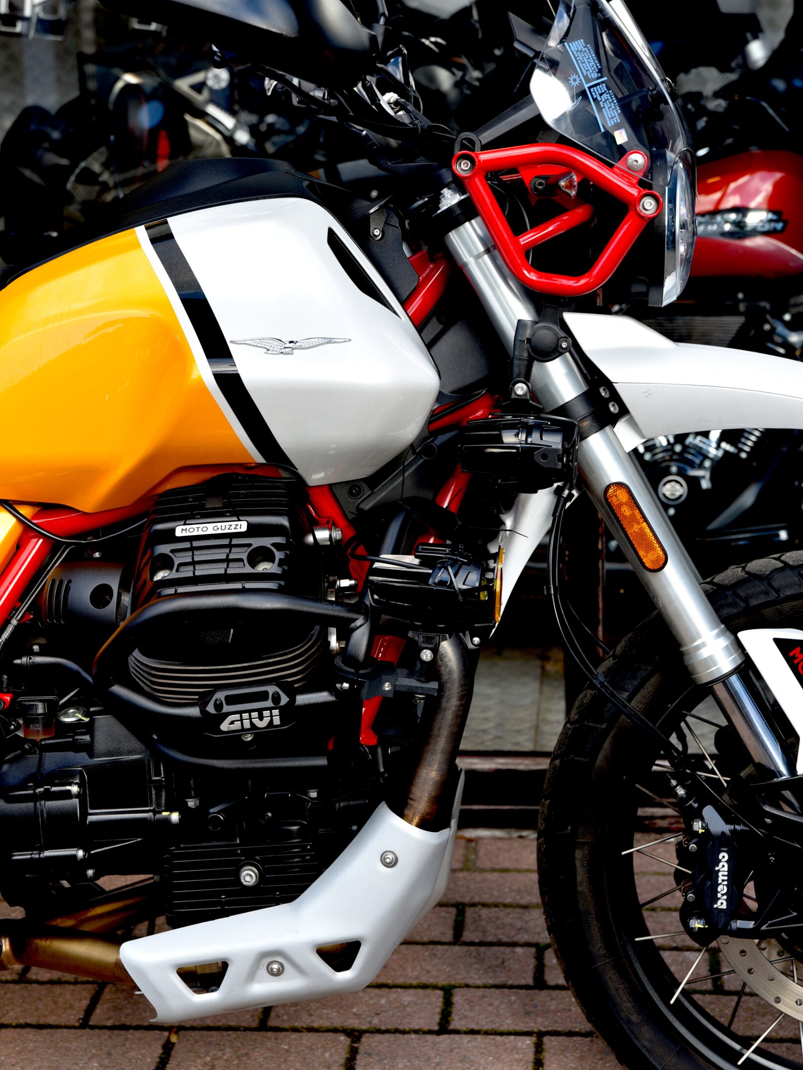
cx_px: 391
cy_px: 452
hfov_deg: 21.6
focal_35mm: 68
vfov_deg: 28.5
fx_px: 2103
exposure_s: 1/100
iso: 200
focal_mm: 60
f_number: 5
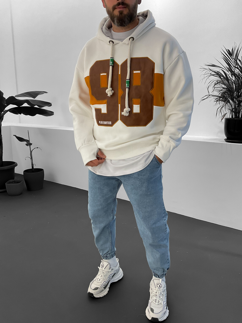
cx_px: 121
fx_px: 270
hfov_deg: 48.2
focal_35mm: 29
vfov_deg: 61.7
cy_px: 162
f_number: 1.8
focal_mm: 3
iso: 50
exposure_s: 1/100
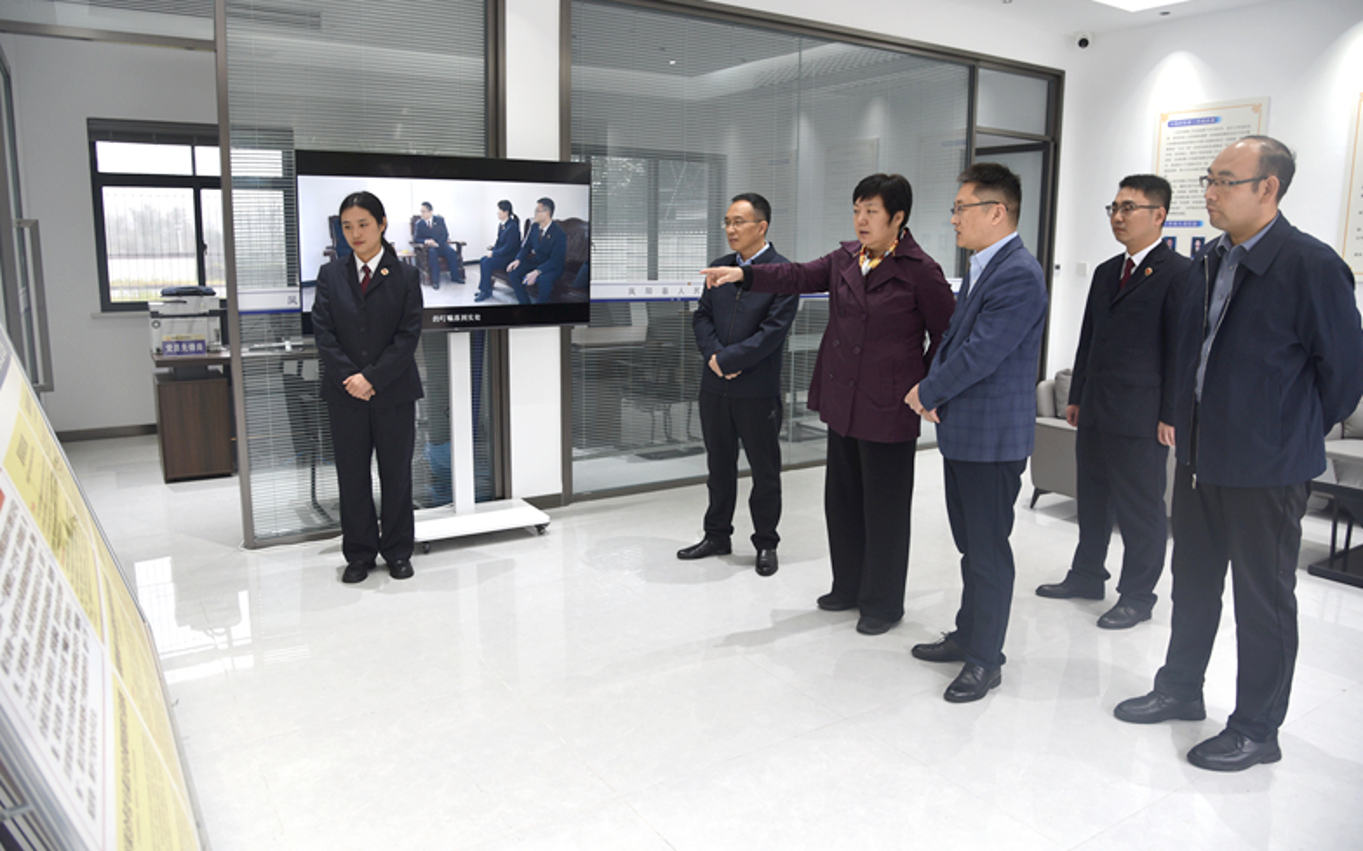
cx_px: 681
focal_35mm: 25
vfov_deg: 49.2
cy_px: 399
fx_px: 928
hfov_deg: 72.6
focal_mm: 24
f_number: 4.5
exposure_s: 1/80
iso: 400
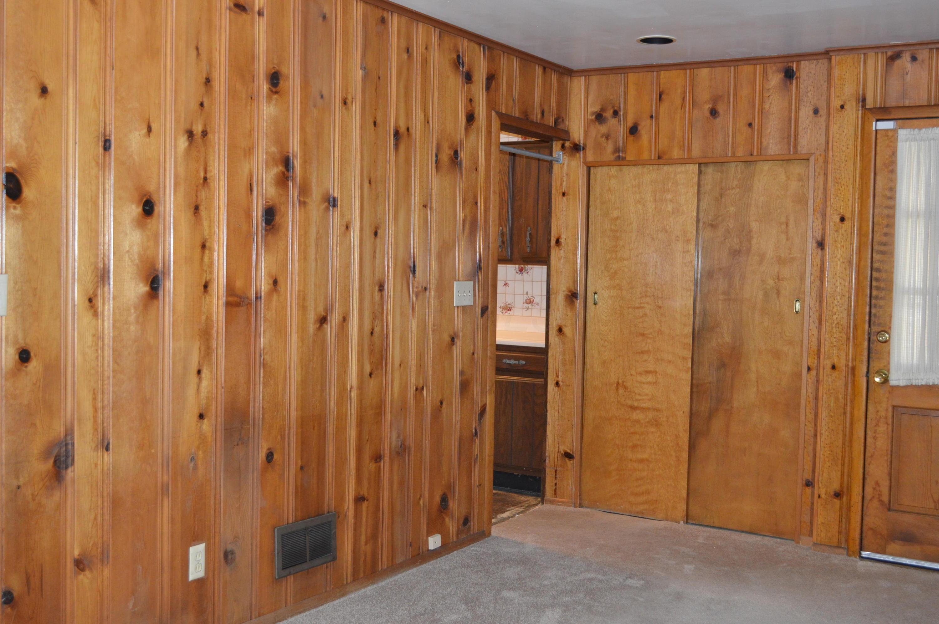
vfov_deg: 34.1
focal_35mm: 39
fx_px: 1016
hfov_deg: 49.6
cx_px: 470
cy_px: 312
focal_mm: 26
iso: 800
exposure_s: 1/60
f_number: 5
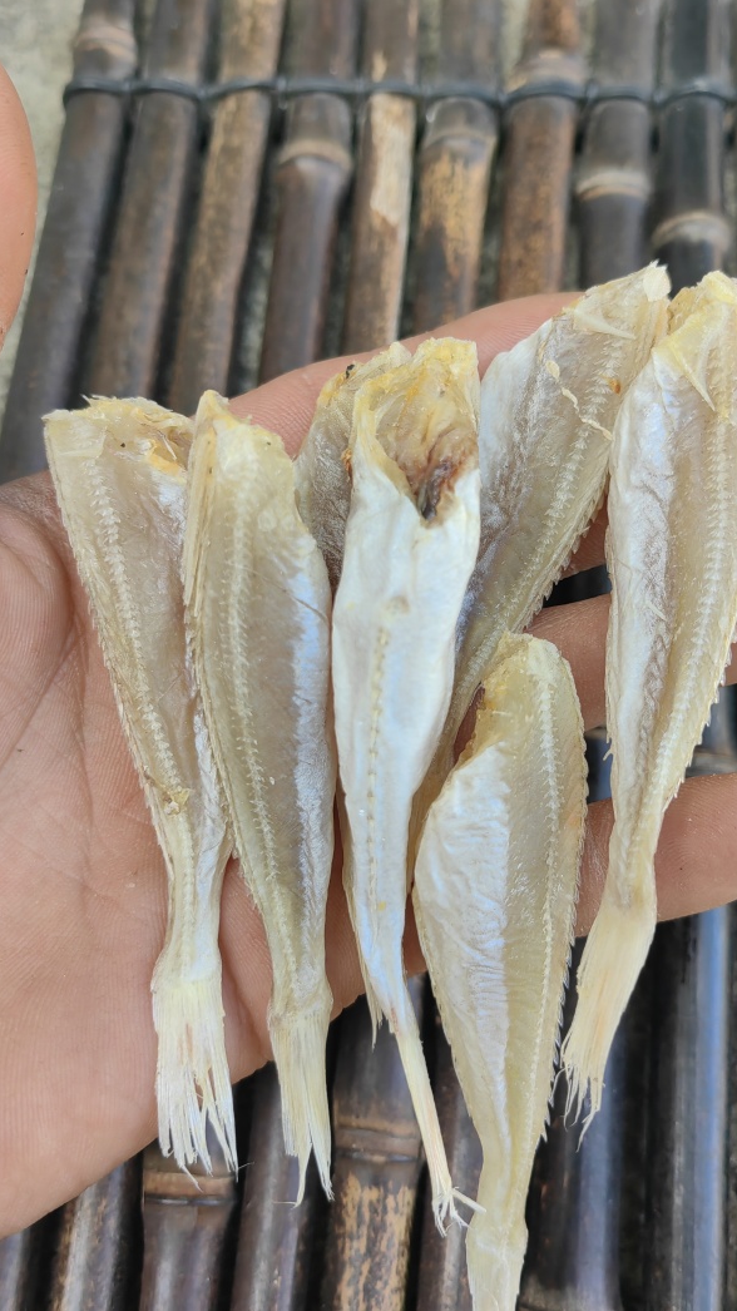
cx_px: 419
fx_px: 1043
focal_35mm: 30
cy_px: 644
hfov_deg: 38.9
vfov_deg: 64.3
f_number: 1.8
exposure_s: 1/626
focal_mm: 5.54
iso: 160
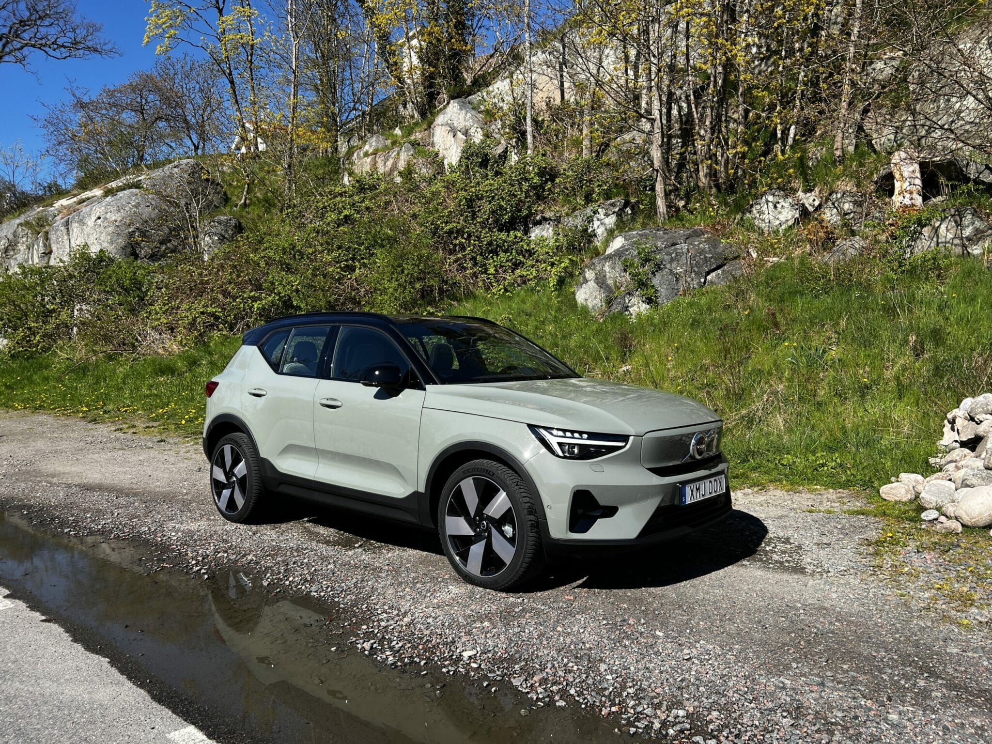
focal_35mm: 26
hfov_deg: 67.3
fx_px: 745
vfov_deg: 53.1
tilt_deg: -1.3
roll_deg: +1.9
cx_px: 496
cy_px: 372
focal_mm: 5.7
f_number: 1.5
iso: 50
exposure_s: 1/2915
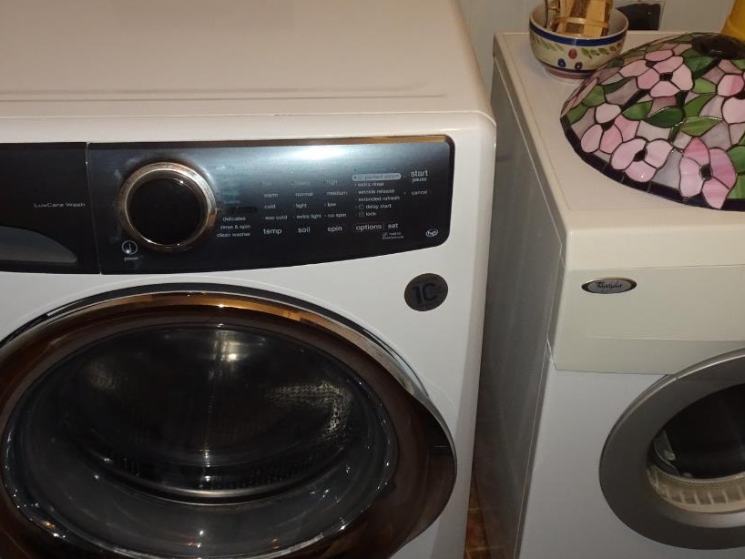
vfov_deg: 32.9
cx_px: 461
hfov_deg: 42.6
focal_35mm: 44
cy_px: 270
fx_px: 947
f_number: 3.5
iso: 200
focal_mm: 4.1
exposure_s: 1/30
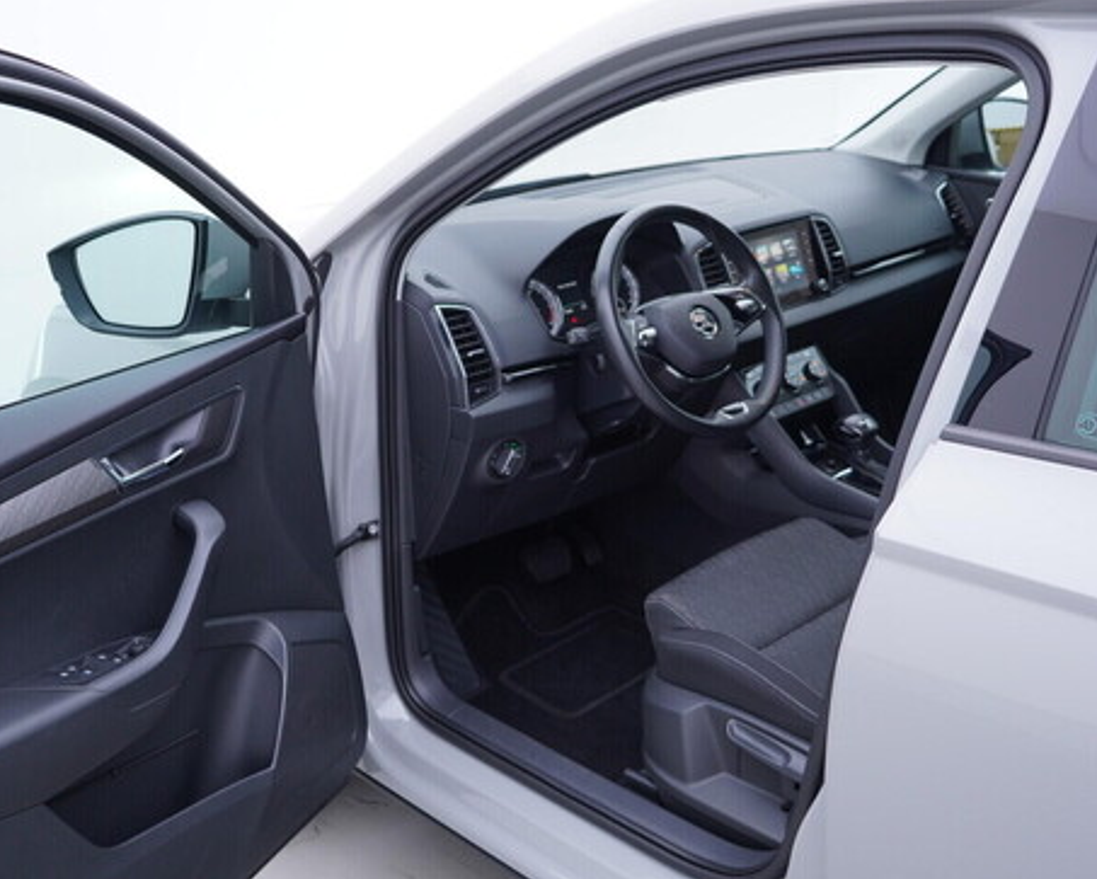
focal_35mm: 41
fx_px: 1332
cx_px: 642
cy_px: 437
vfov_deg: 36.5
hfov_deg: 44.6
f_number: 3.2
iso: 125
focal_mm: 24
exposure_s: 1/50
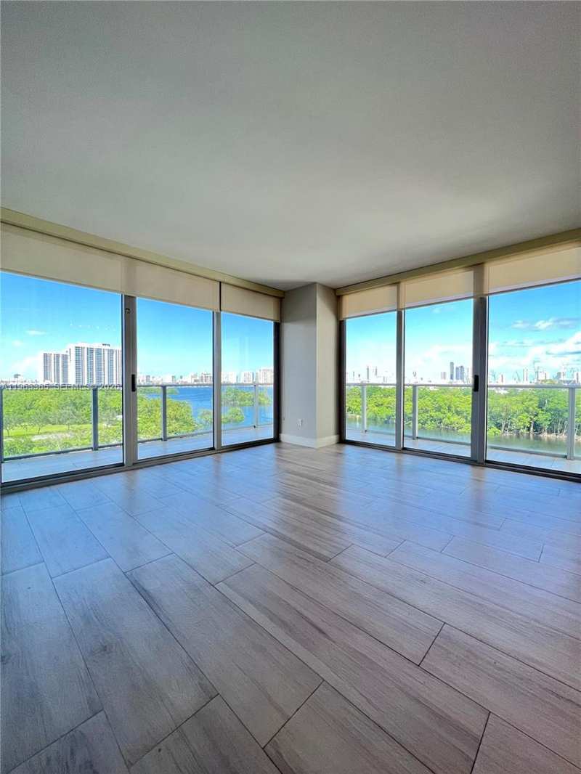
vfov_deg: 106.2
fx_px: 291
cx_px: 290
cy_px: 387
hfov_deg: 89.9
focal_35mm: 13
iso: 100
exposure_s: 1/120
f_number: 1.8
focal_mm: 1.57
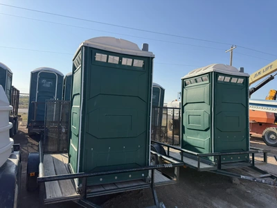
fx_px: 192
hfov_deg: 71.6
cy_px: 104
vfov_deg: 56.8
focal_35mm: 24
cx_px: 138
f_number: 1.78
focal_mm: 6.76
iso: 80
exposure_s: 1/2445
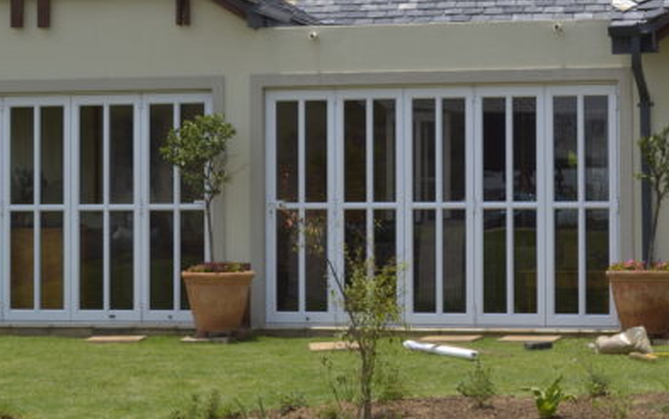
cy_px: 150
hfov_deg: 18.6
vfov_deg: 11.7
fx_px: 2043
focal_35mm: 112
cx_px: 286
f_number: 11
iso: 100
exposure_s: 1/160
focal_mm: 48
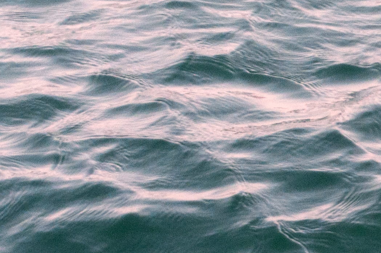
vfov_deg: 3.2
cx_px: 564
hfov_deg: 4.8
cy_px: 350
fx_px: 4557
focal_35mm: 431
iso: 640
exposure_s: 1/80
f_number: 16
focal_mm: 50
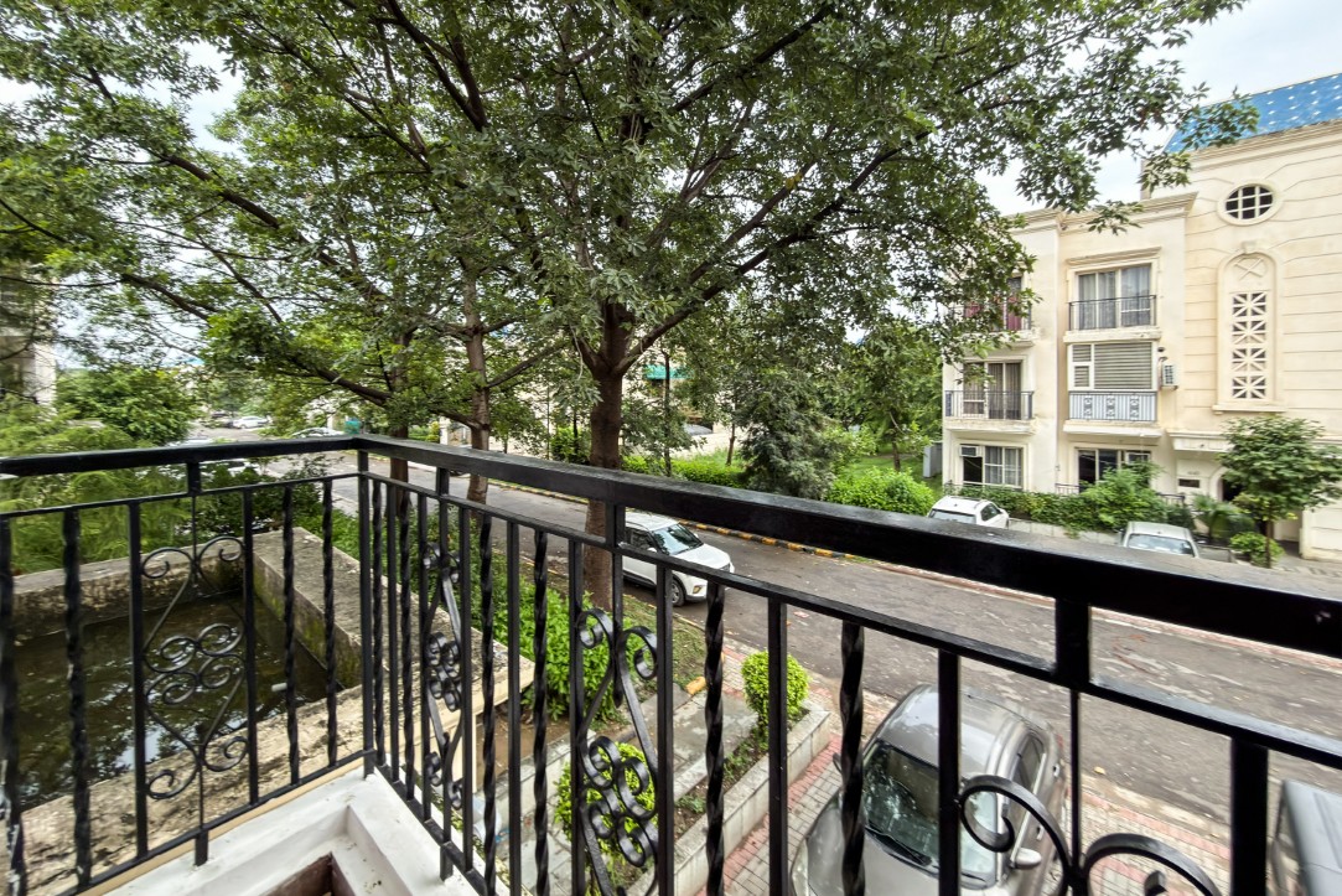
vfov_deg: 73.8
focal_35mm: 16
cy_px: 448
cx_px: 671
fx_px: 597
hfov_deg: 96.7
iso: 640
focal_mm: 16
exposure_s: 1/100
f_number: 8
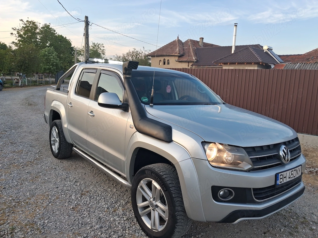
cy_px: 119
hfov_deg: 65.3
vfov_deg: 51.4
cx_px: 159
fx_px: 248
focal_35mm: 27
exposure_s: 1/137
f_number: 1.8
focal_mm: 4
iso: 25
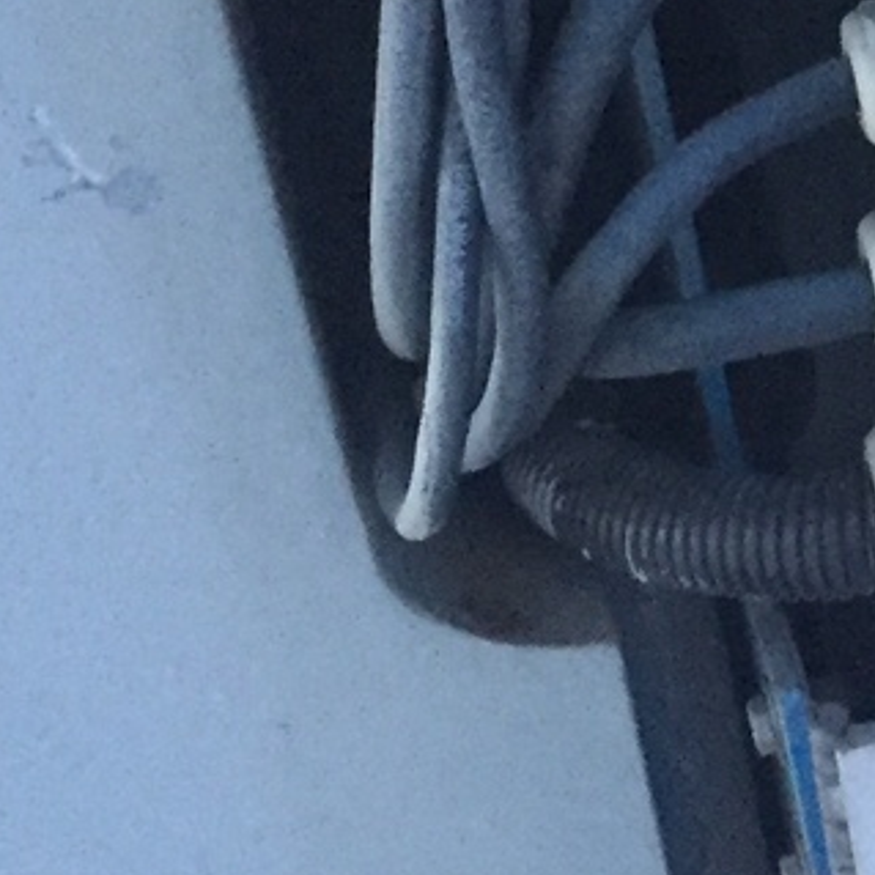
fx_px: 3746
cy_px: -261
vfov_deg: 12.9
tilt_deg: -27.3
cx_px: 1687
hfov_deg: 12.0
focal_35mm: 131
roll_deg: +3.6
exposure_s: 1/17
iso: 320
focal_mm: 4.15
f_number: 2.2
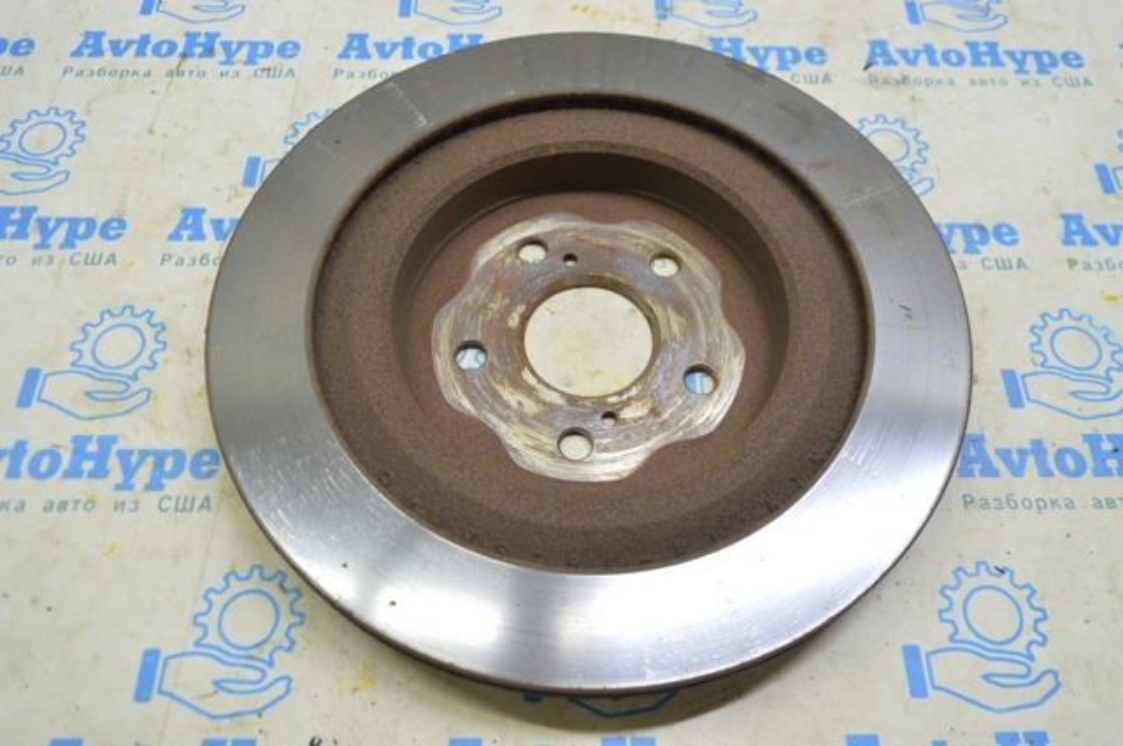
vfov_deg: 43.5
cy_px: 373
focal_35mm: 30
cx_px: 562
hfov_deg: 62.0
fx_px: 935
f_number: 5.6
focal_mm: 20
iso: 400
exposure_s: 1/20
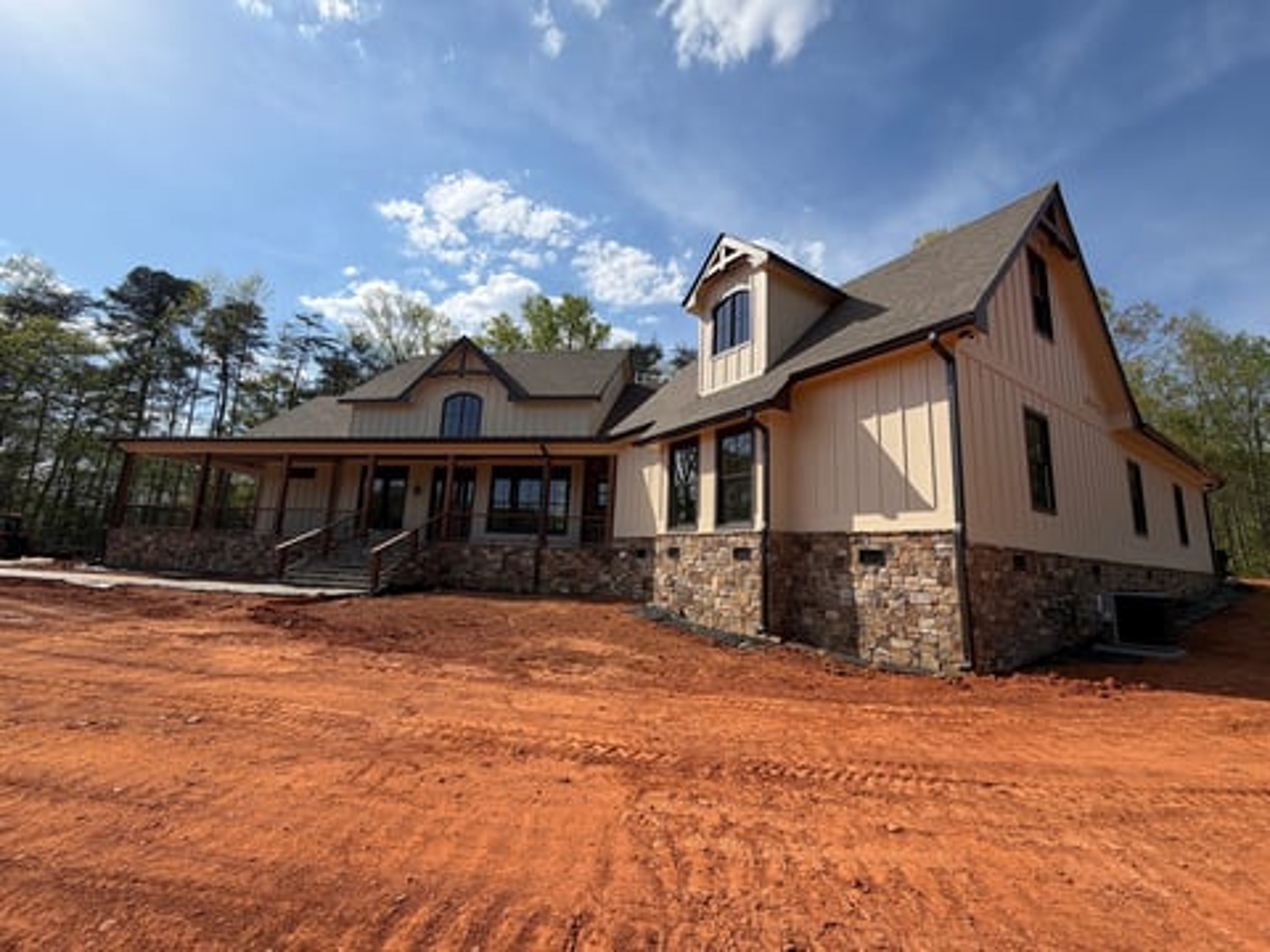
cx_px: 635
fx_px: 514
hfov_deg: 102.1
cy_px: 476
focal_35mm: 14
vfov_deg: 85.7
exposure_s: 1/970
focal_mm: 2.22
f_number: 2.2
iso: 20
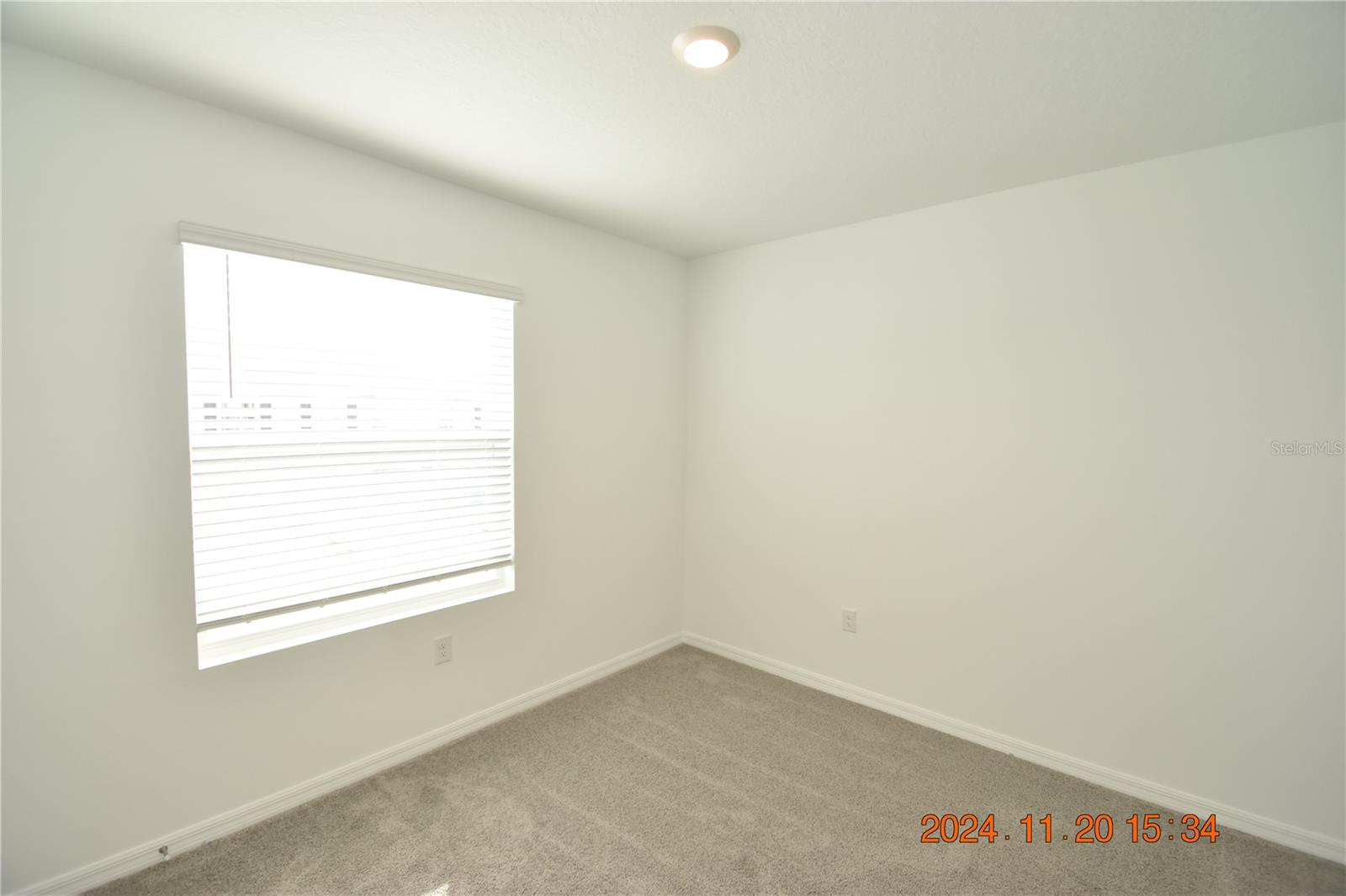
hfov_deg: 100.4
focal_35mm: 15
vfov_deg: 77.3
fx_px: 561
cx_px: 673
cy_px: 448
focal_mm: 10
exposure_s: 1/125
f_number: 5.6
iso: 560
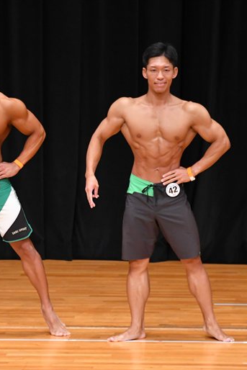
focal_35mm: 407
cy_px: 185
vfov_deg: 5.1
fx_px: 4186
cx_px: 6
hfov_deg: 3.4
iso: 4000
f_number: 5.6
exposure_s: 1/400
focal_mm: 180
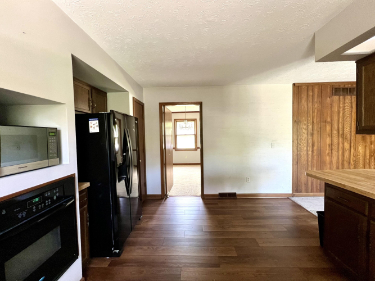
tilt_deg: -3.1
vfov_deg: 89.9
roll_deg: +1.1
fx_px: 141
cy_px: 140
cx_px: 188
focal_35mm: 13
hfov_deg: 106.2
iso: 320
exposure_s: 1/60
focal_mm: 1.57
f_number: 1.8
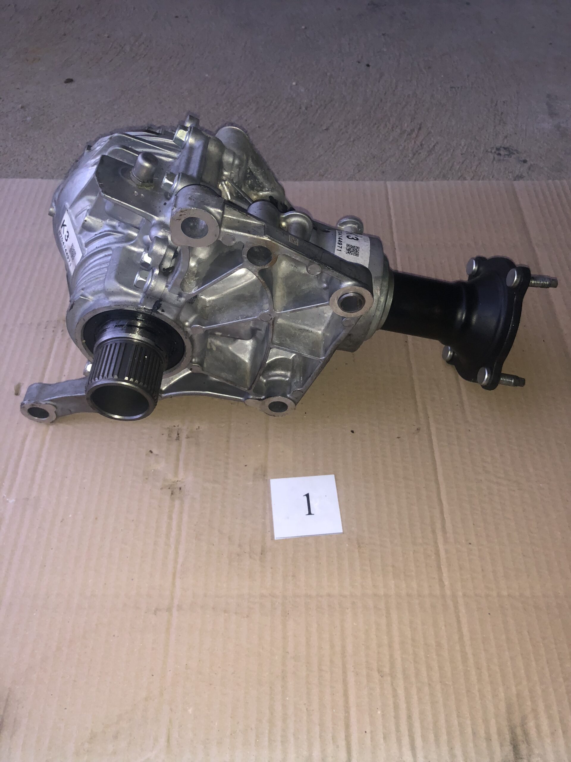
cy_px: 381
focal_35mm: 28
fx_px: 616
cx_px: 286
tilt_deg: -51.9
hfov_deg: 49.7
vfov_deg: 63.4
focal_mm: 4
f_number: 1.8
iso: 100
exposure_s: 1/15
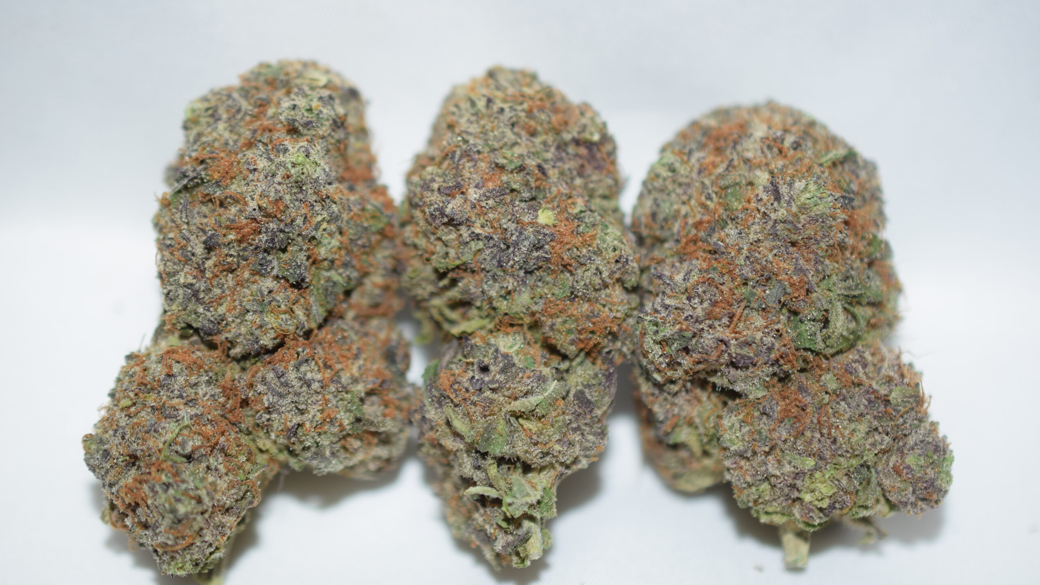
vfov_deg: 19.1
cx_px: 520
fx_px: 1737
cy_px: 332
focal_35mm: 63
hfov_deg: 33.3
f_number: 3.2
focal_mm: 40
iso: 100
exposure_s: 1/60
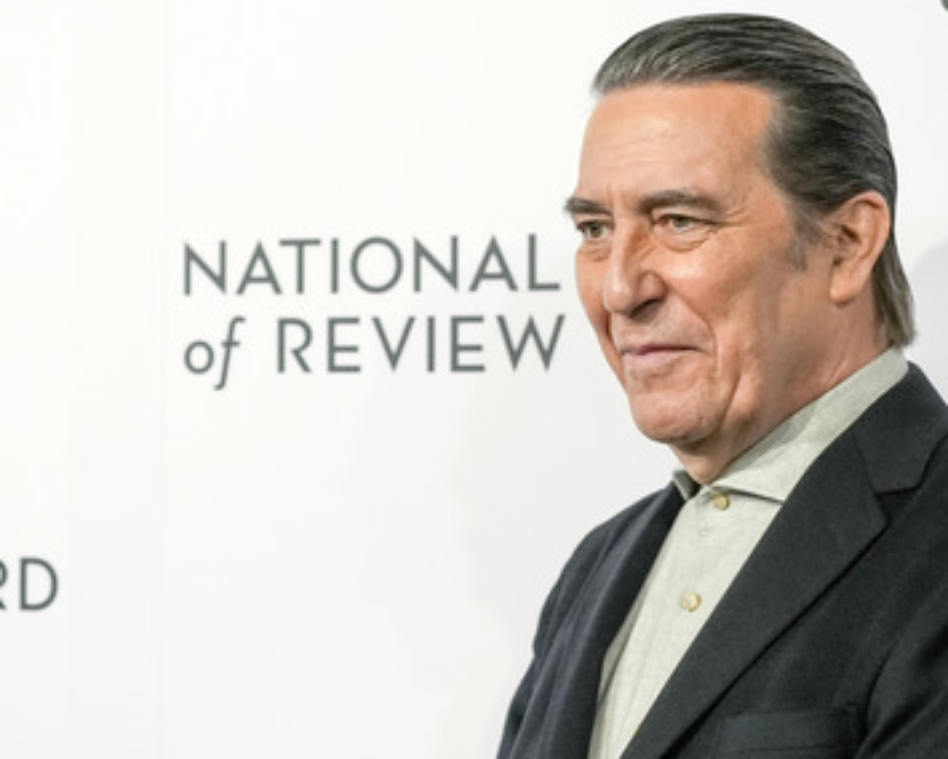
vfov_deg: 13.0
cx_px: 449
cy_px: 371
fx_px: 3339
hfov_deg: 16.2
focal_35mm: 119
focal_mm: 100
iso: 8000
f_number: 5.6
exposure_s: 1/400
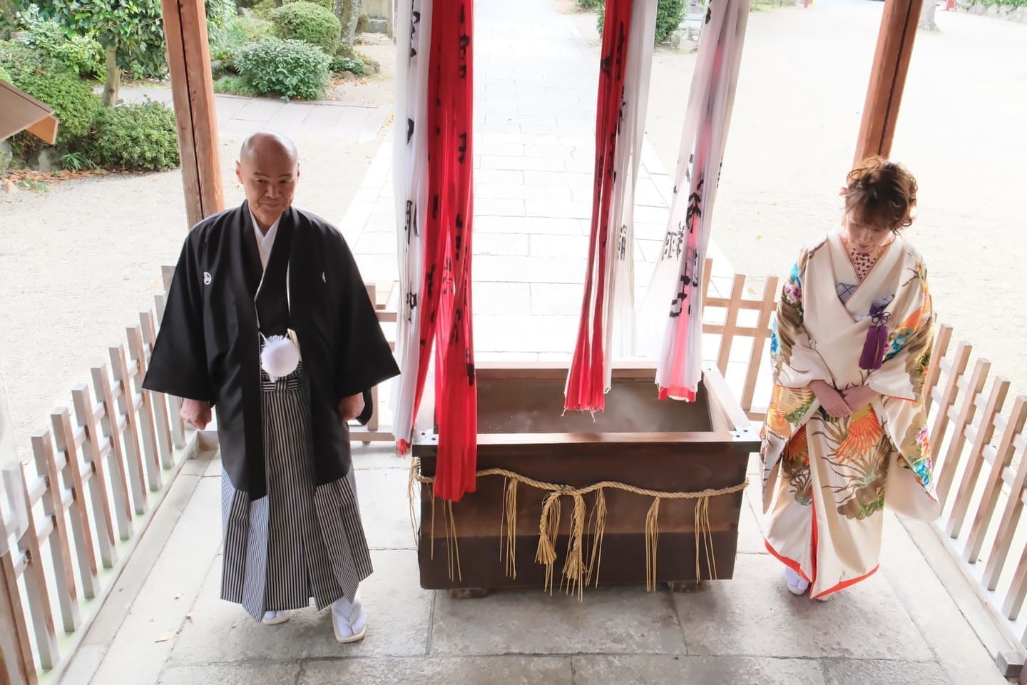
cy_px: 342
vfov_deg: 43.6
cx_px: 514
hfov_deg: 61.9
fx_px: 856
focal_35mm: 30
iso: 3200
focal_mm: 20
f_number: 6.3
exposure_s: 1/125
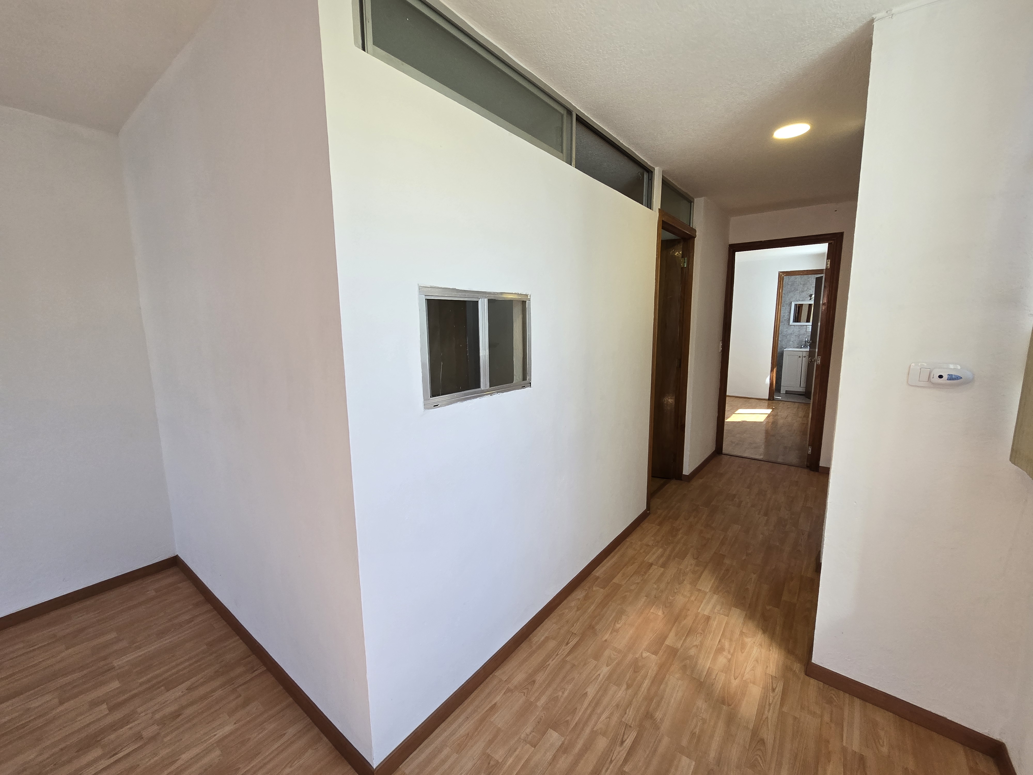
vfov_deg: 89.9
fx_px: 388
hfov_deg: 106.2
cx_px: 516
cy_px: 388
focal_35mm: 13
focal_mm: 2.2
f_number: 2.2
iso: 200
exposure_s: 1/359
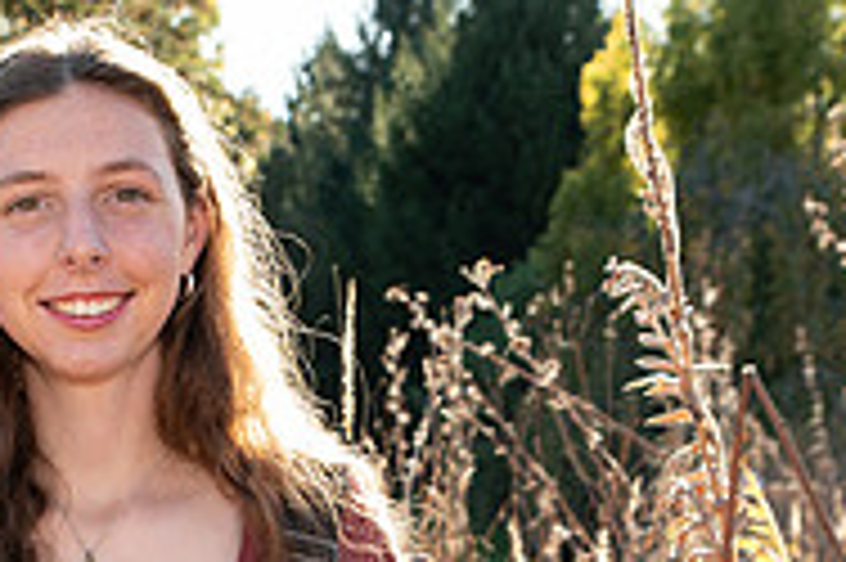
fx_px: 2606
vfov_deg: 12.0
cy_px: 683
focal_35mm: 111
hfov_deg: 18.2
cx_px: 126
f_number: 5
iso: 200
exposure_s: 1/200
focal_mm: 36
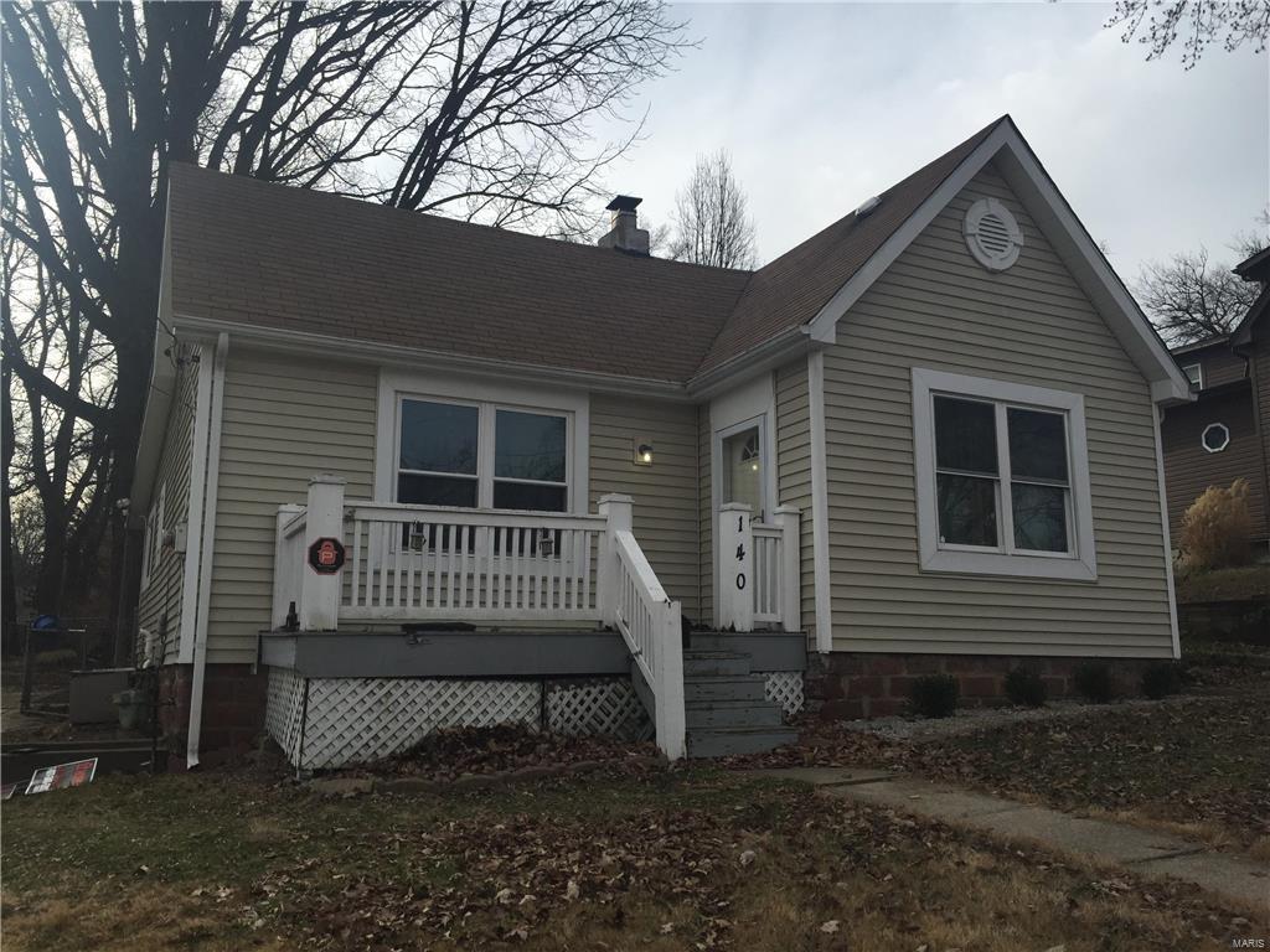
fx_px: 1064
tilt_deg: +8.8
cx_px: 635
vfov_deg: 48.2
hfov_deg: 61.7
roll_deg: -0.4
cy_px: 476
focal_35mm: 29
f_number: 2.2
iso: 32
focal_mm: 4.15
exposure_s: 1/1980
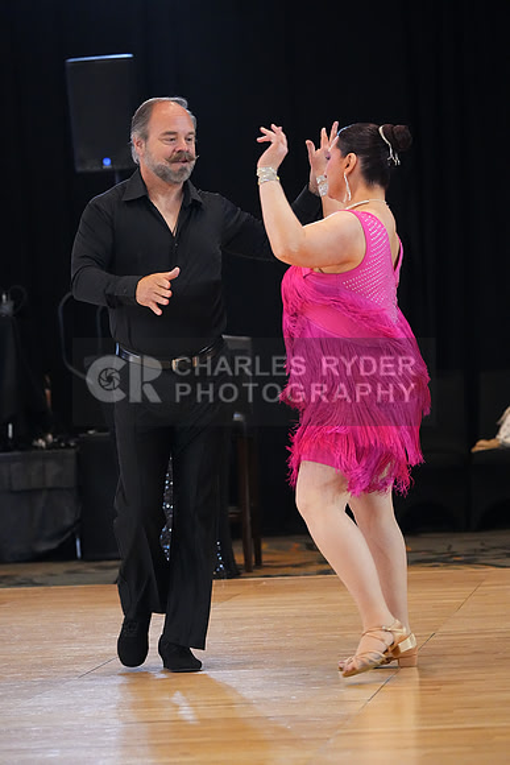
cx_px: 255
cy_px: 382
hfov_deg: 11.1
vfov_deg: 16.5
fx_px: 2633
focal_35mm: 124
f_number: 4.5
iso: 12800
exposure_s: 1/400
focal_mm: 124
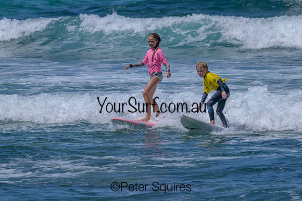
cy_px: 80
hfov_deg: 3.3
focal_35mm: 617
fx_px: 5180
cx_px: 184
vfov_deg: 2.2
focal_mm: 450
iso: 450
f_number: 11
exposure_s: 1/2000
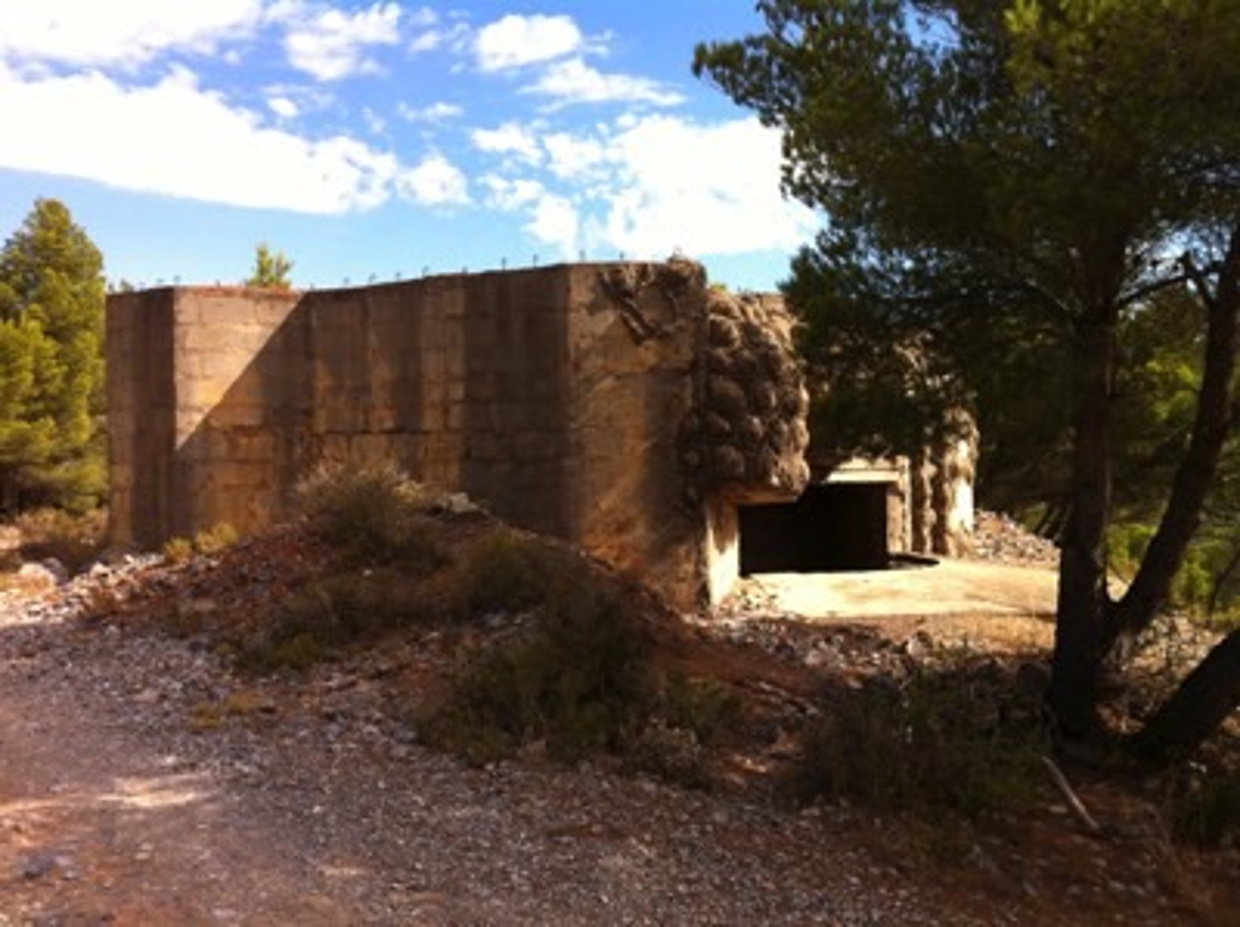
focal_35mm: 35
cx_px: 620
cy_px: 464
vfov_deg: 40.6
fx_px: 1252
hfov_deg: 52.7
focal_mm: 3.85
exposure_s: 1/773
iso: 80
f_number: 2.8
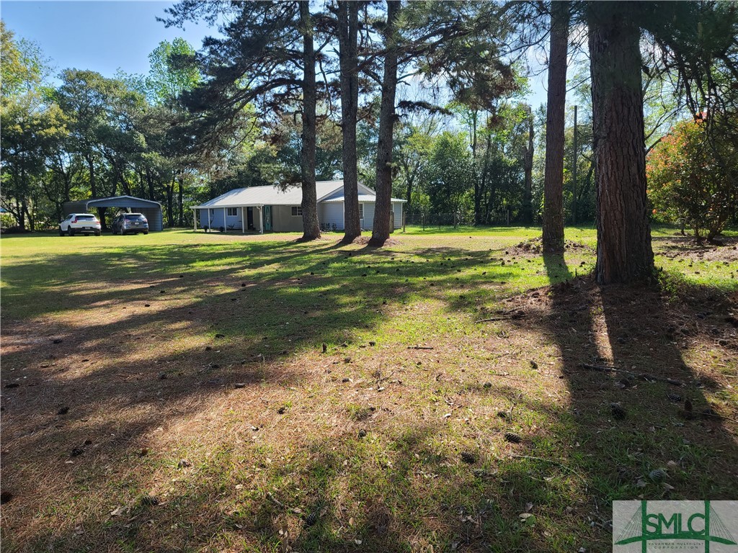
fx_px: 533
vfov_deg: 54.9
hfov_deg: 69.4
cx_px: 369
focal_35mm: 25
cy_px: 276
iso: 16
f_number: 1.8
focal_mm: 7
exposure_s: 1/400
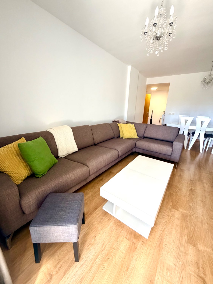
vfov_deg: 102.1
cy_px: 142
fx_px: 115
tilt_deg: -18.1
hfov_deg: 85.7
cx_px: 106
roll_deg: -1.8
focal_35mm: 14
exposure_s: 1/121
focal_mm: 2.22
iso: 250
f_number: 2.2
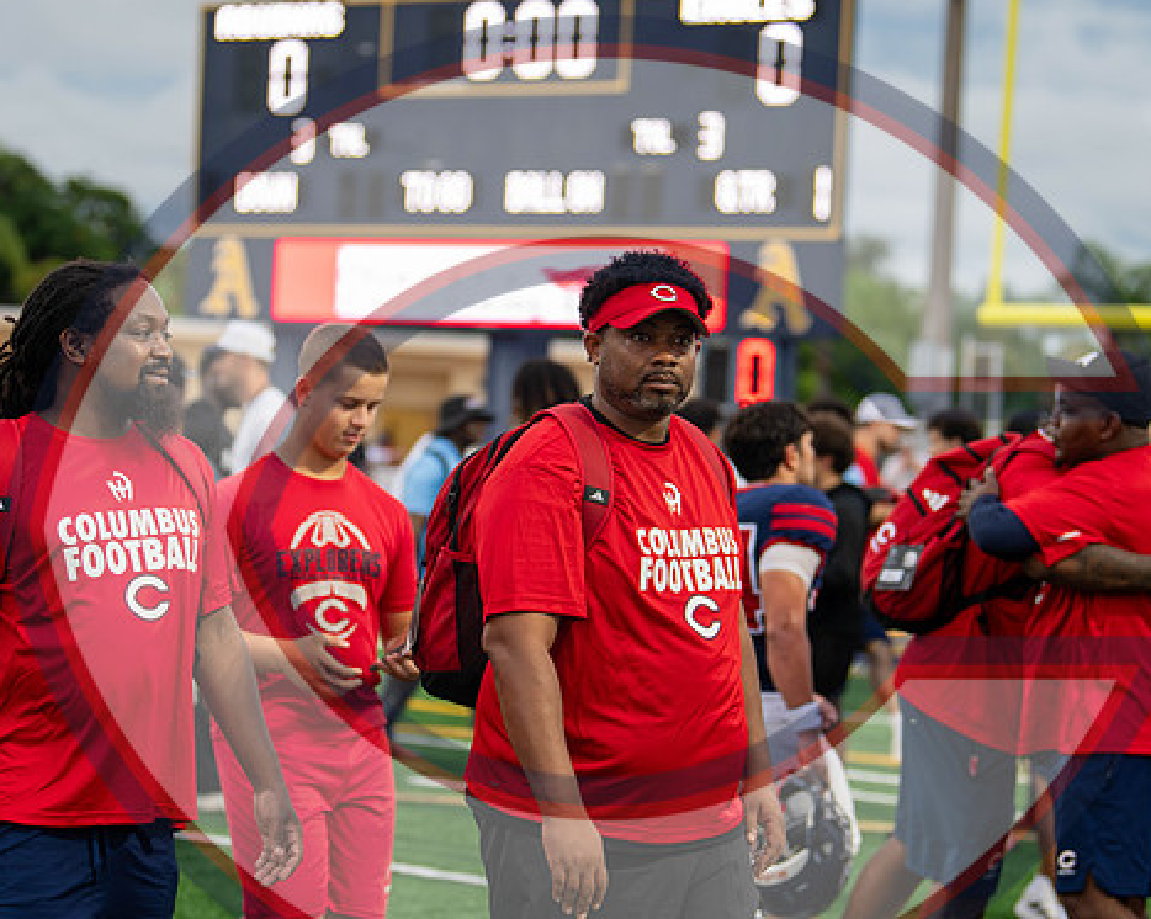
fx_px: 4426
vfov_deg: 11.9
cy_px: 465
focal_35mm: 130
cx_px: 515
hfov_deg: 14.8
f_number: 2.8
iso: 1100
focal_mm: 86
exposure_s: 1/1000
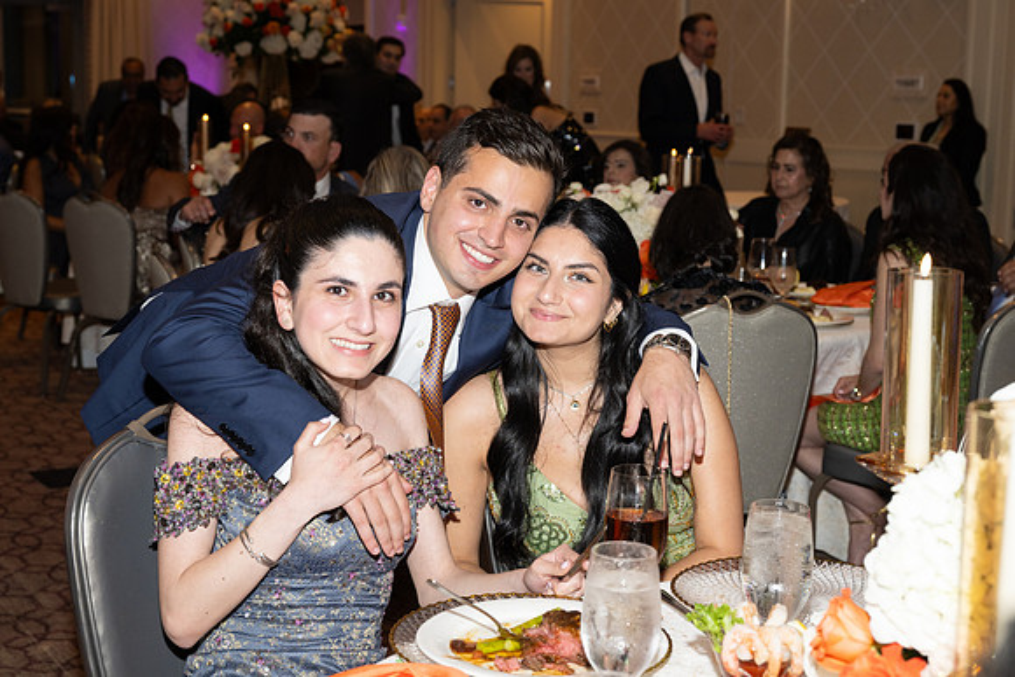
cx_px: 508
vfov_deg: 25.1
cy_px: 338
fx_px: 1523
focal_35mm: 54
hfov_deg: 36.9
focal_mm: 54
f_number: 5.6
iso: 800
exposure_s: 1/100
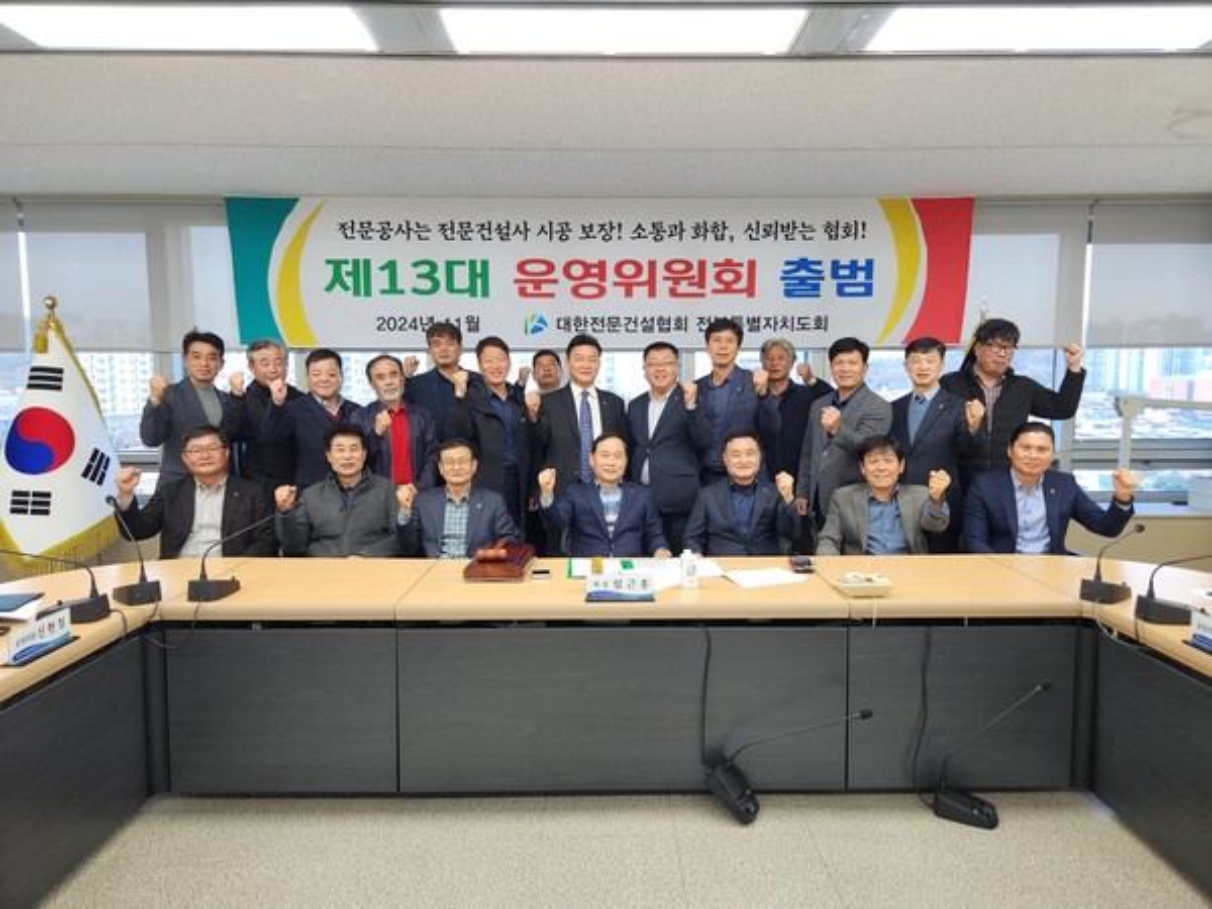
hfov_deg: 73.9
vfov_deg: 58.9
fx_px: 805
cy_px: 454
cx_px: 606
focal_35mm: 23
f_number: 1.8
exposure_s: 1/120
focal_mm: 5.4
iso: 160
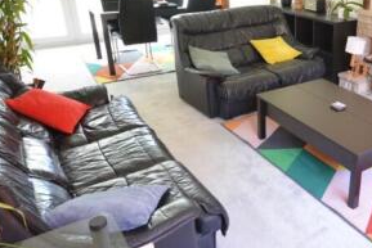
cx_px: 313
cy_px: 97
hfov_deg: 51.2
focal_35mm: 34
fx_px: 351
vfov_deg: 38.7
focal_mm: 10
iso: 400
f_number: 8
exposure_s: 1/6
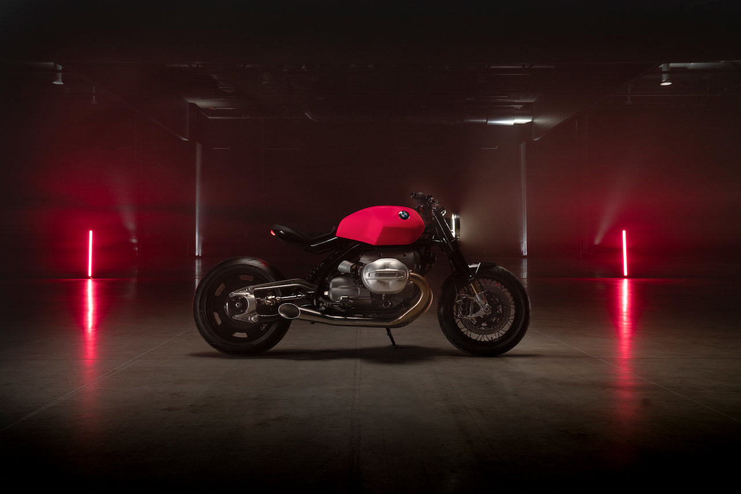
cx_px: 370
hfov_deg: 53.1
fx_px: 741
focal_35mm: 36
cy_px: 247
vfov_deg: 36.9
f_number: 6.3
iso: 320
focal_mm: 36
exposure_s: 1/6
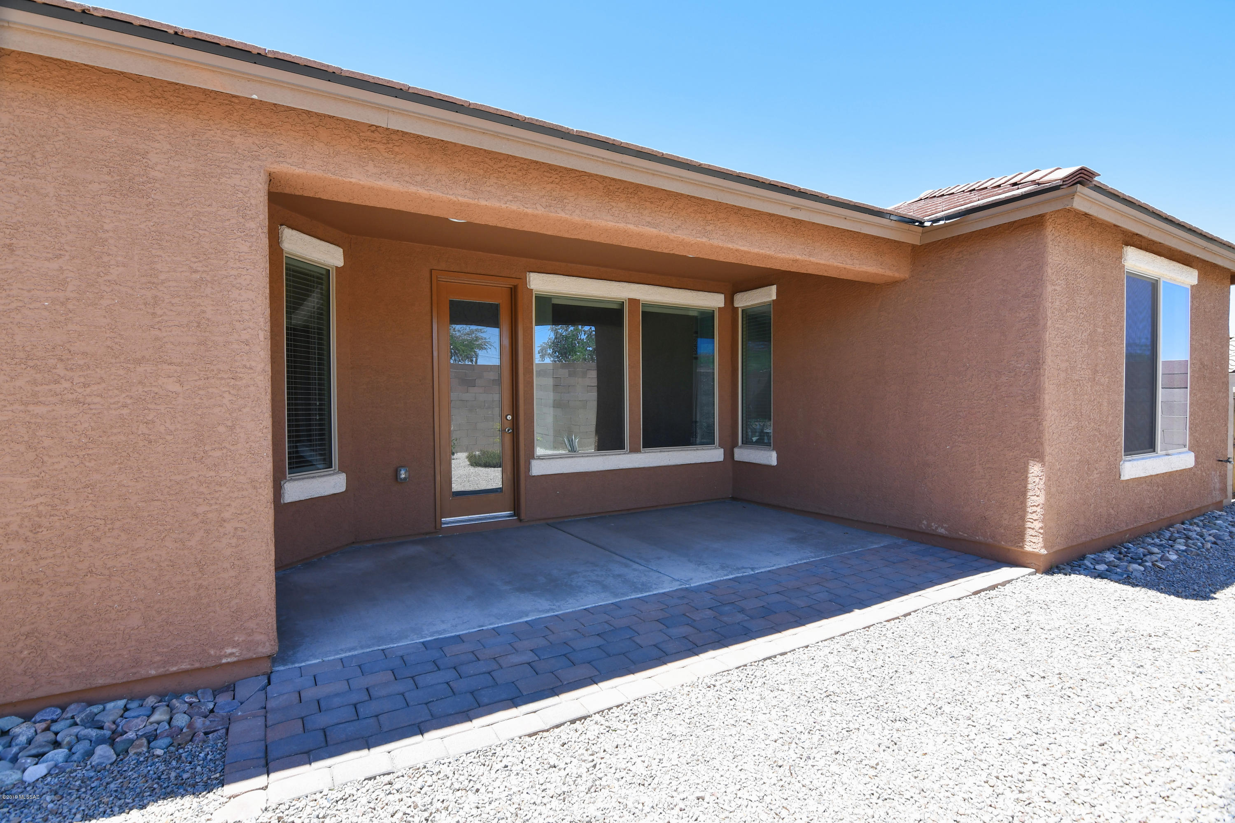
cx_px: 618
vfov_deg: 73.7
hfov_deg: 96.7
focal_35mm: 16
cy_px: 412
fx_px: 549
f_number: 8
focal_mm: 11
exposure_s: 1/250
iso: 200
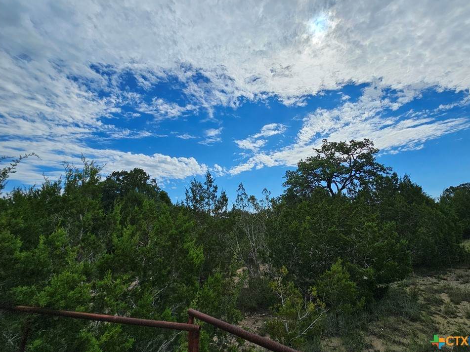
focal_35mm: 14
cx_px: 249
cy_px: 169
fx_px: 190
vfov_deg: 85.6
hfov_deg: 101.9
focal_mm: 2.2
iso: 50
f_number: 2.2
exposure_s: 1/6939
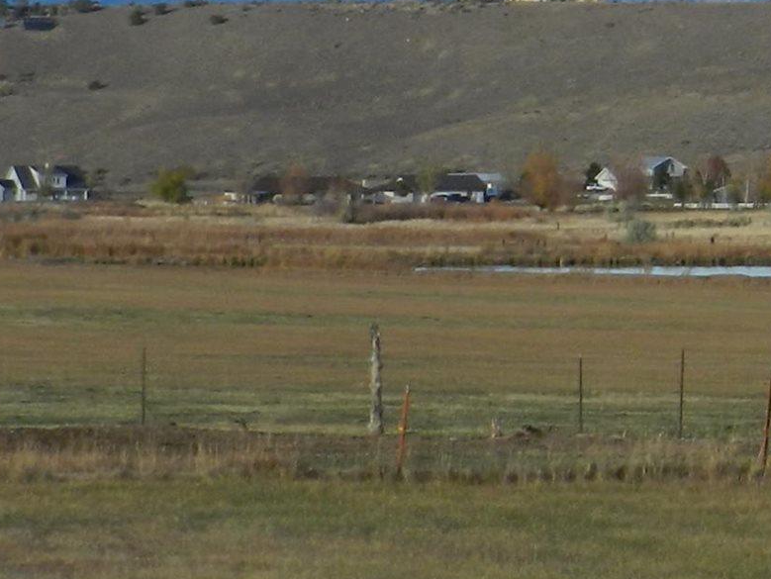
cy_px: 96
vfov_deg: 5.5
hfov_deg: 7.3
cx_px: 903
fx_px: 5972
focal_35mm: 268
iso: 160
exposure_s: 1/800
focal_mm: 12.1
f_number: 4.7
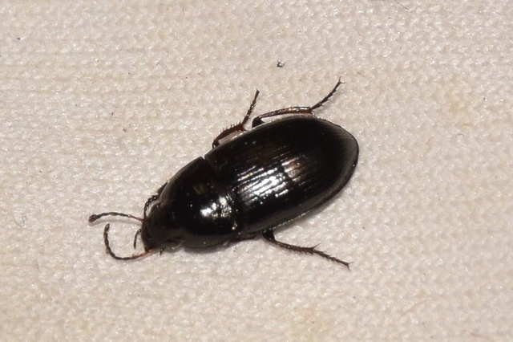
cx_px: 256
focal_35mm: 210
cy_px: 171
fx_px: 2991
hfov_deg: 9.8
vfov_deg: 6.5
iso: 500
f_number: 14
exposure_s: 1/200
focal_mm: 140
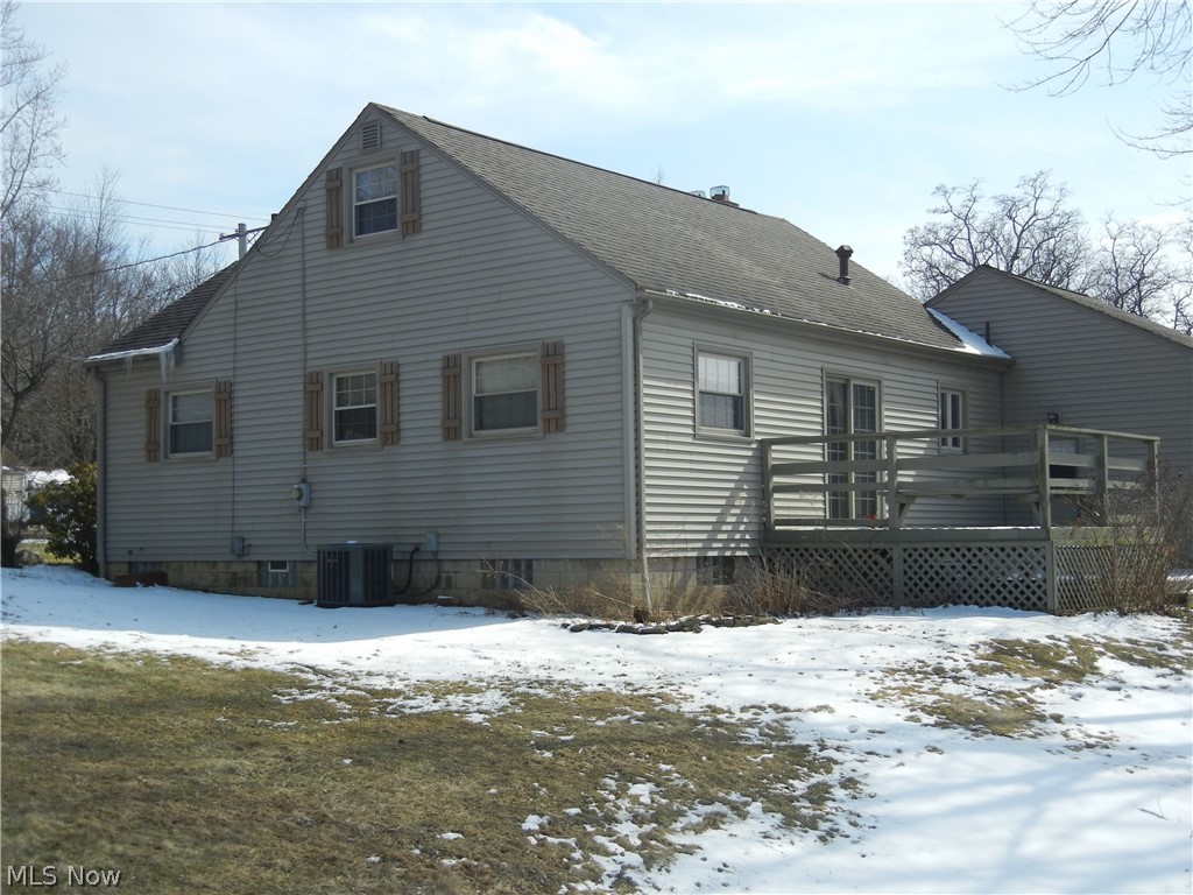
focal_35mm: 45
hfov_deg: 42.1
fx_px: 1551
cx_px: 596
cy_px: 448
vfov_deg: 32.2
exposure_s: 1/332
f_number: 7.6
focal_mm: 8.1
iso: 160
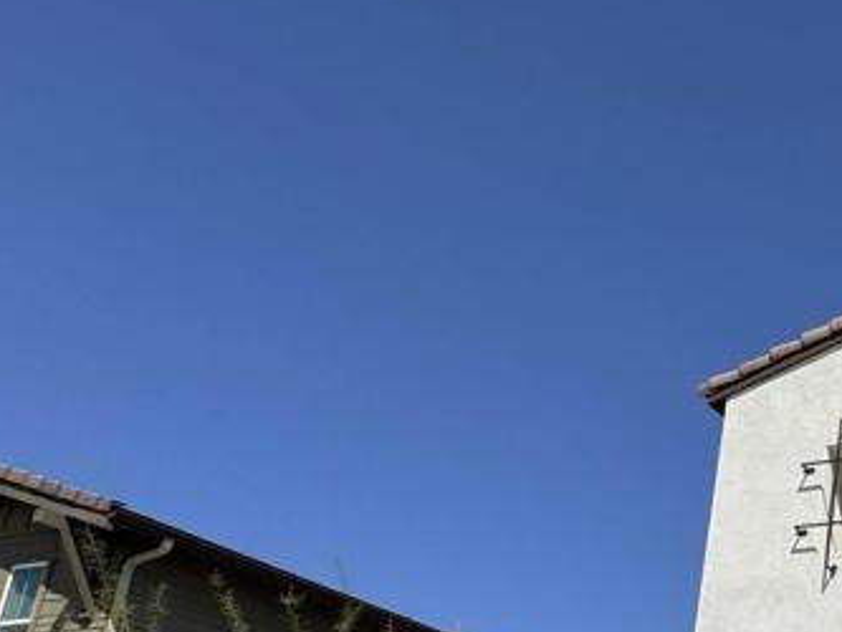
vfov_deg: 28.8
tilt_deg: +15.5
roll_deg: +0.8
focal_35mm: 43
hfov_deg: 29.3
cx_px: 1229
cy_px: 774
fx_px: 1046
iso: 40
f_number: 2.2
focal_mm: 2.22
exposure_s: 1/3906
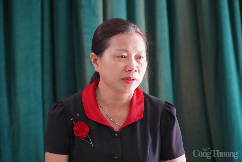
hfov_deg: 13.0
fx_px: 1058
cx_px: 121
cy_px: 81
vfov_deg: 8.7
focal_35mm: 158
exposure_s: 1/200
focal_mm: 105
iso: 4000
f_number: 4
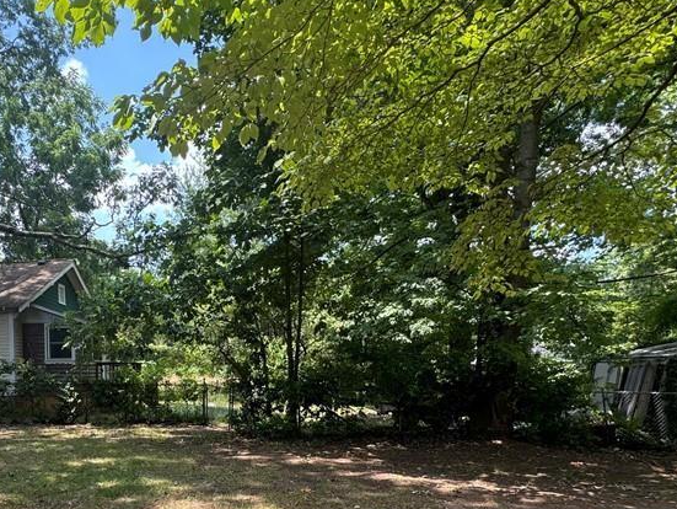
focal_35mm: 26
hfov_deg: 65.1
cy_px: 402
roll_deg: -0.4
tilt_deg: -4.0
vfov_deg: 50.2
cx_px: 213
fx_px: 509
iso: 40
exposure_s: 1/172
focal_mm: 2.22
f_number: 2.2
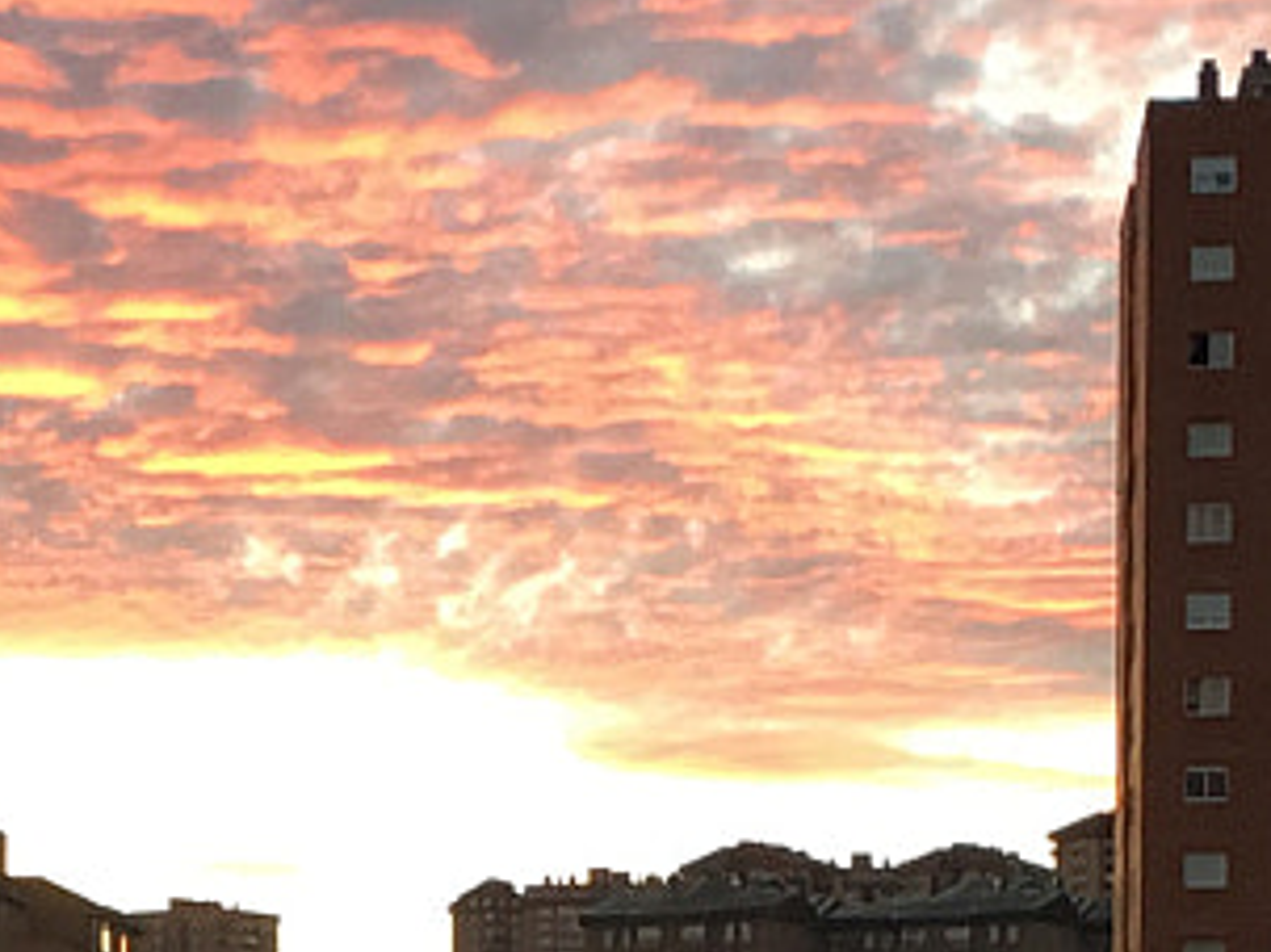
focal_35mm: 153
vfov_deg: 9.2
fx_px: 5615
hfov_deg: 12.9
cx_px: 348
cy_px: 1736
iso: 32
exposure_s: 1/33
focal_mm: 4.15
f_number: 2.2
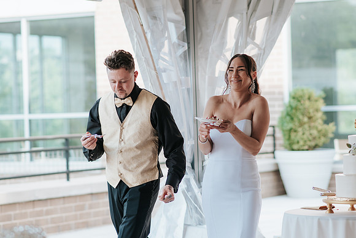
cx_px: 178
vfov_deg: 10.4
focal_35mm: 132
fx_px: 1310
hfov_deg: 15.5
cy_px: 119
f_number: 2.5
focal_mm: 85
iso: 100
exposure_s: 1/500
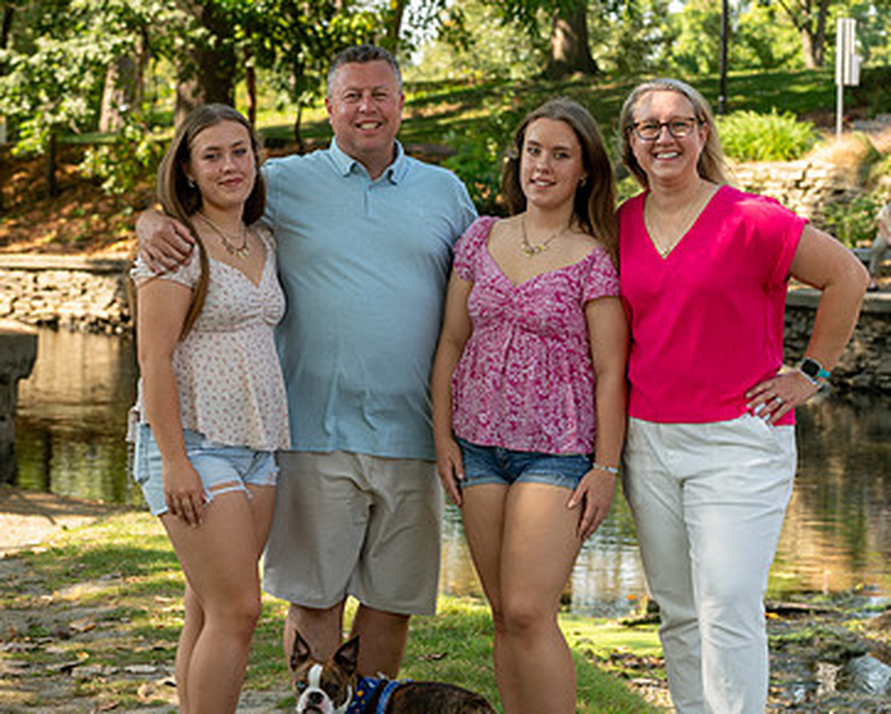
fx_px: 2981
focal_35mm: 113
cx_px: 415
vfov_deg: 13.6
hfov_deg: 17.0
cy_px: 441
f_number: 5
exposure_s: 1/125
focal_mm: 70
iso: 250
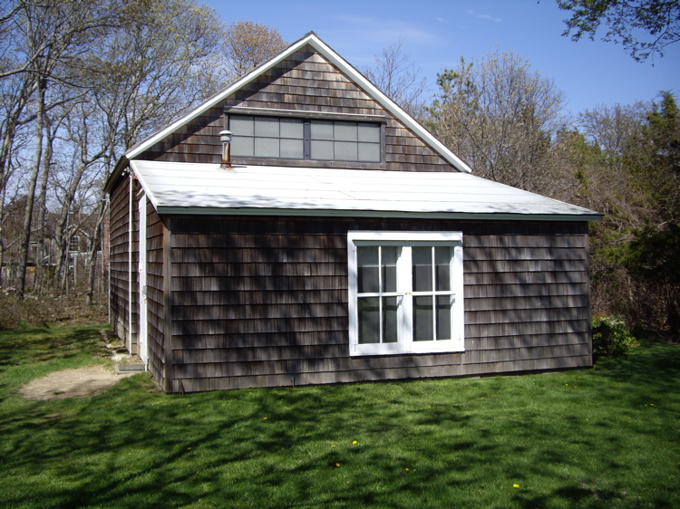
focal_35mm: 38
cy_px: 254
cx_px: 340
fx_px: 746
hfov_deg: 49.0
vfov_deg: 37.7
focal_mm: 7.9
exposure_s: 1/1000
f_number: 2.8
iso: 64
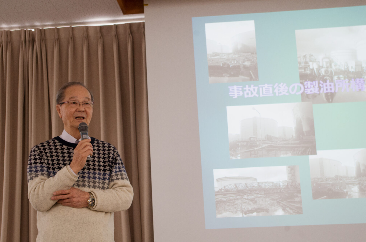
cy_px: 121
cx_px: 183
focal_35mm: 60
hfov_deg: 33.5
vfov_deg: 22.5
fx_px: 609
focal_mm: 40
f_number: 5.6
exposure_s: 1/100
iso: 1600
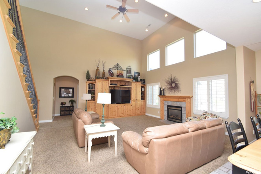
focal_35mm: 15
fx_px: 109
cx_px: 130
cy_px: 87
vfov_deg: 77.3
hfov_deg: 100.4
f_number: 5.6
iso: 720
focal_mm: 10
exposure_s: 1/125
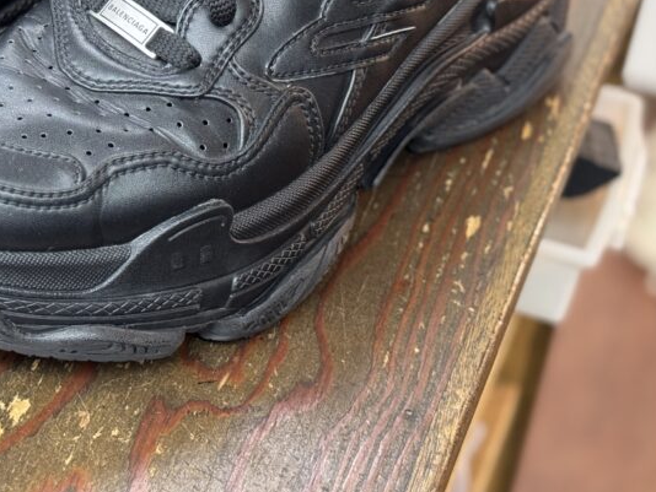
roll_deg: -1.7
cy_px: 48
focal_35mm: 92
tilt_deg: -37.2
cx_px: 72
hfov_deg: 20.9
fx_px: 1744
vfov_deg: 15.9
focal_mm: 6.76
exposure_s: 1/40
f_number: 1.78
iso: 250
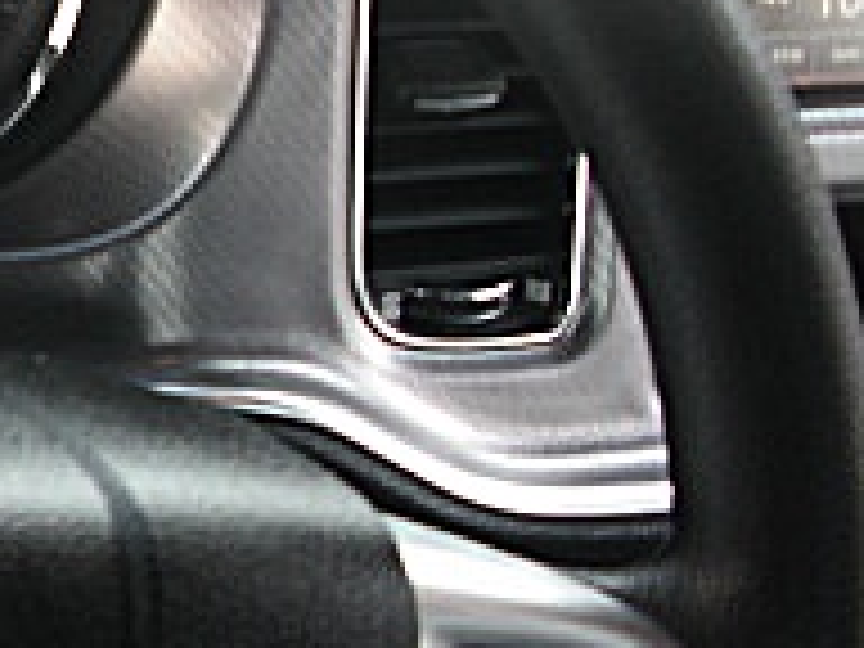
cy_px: 288
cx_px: -558
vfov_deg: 12.3
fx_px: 2995
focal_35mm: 120
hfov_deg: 14.8
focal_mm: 6.3
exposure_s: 1/60
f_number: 2.8
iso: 100
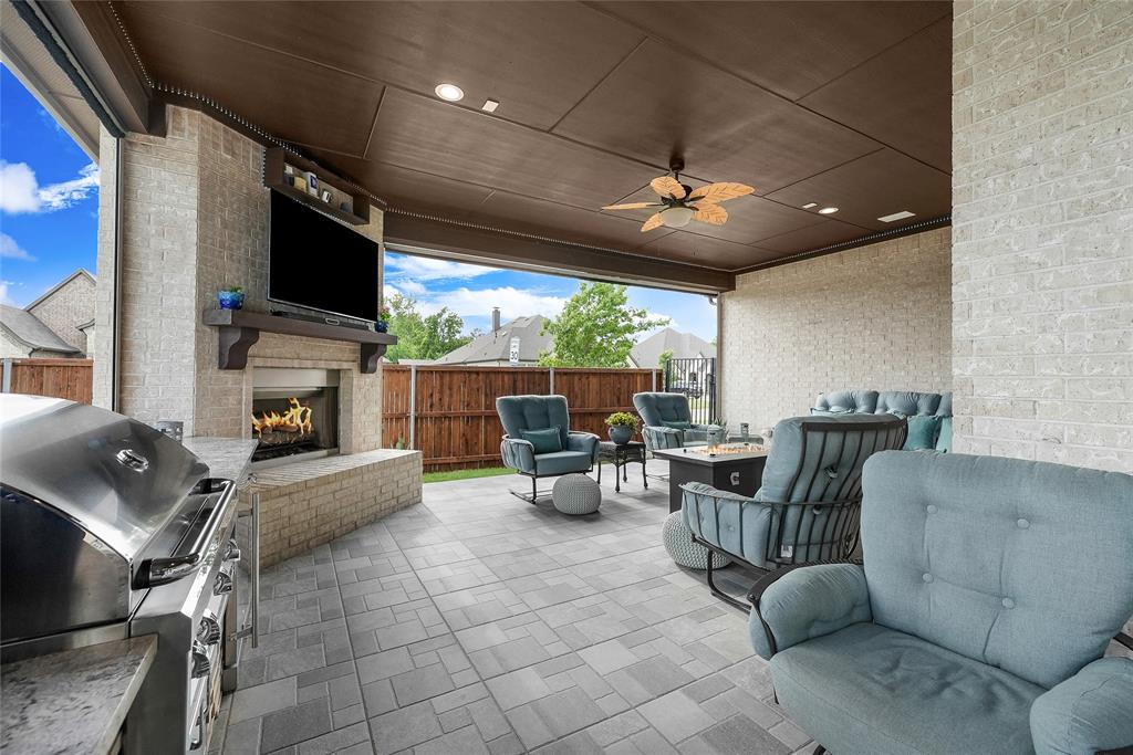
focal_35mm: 15
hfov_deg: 100.4
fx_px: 472
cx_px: 566
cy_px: 378
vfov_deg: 77.3
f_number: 8
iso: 1600
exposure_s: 1/1000
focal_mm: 15
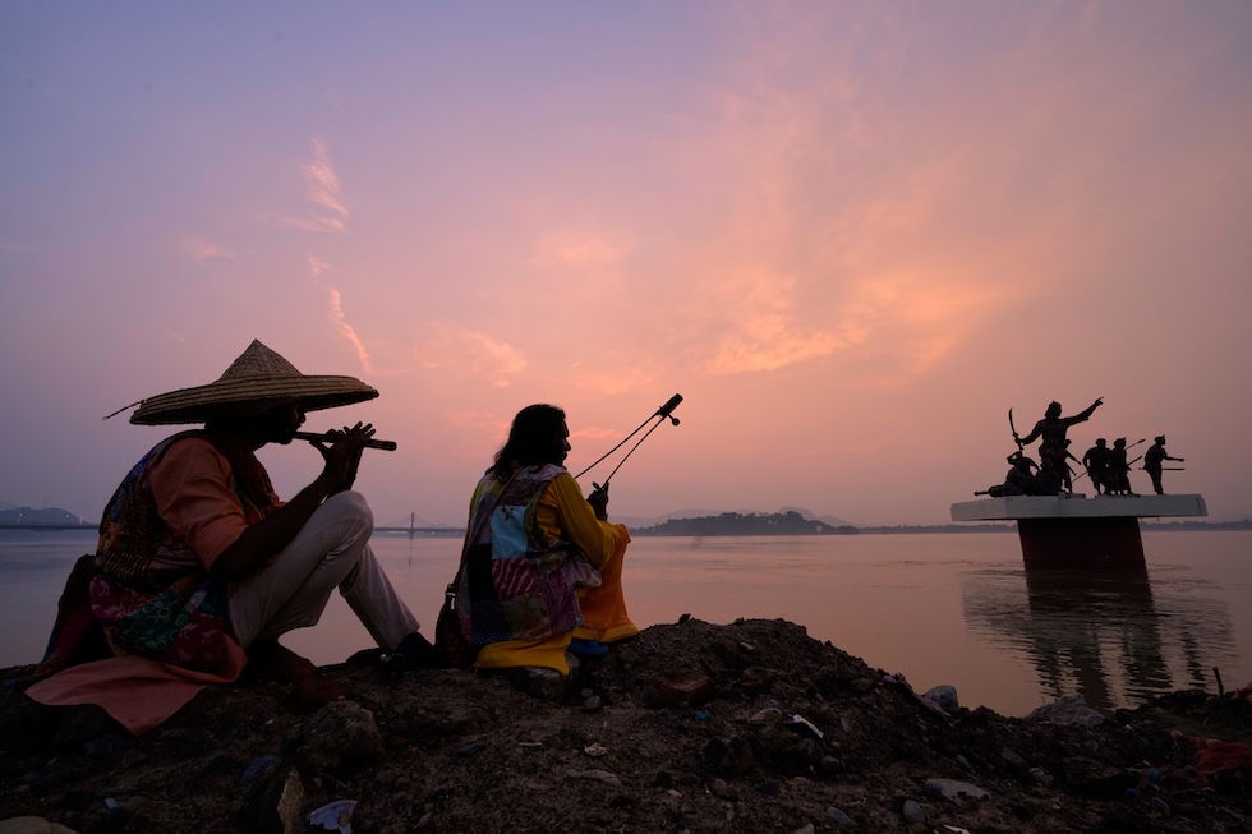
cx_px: 626
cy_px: 417
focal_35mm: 16
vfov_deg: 73.7
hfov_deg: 96.7
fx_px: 556
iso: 500
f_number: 11
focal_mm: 16
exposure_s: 1/60
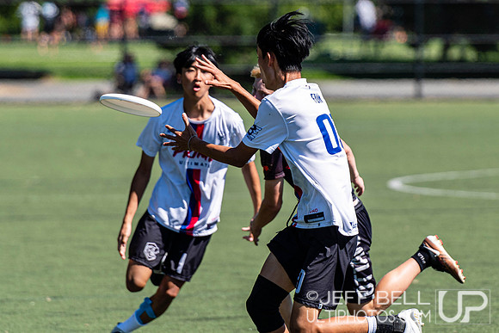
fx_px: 5794
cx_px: 309
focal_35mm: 418
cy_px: 103
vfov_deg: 3.3
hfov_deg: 4.9
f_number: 3.2
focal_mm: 200
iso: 100
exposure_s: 1/2000
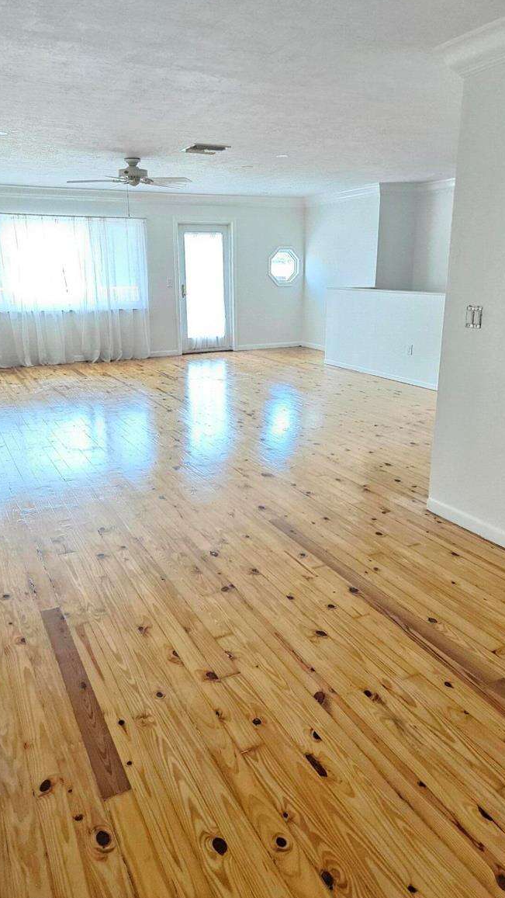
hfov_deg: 44.4
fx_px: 619
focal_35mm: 26
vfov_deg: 71.9
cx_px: 254
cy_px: 444
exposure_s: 1/40
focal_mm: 5.4
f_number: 1.8
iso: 640
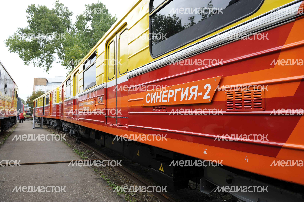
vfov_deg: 53.1
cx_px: 152
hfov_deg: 73.8
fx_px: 203
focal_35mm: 24
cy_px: 101
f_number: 5.6
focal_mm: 24
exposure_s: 1/400
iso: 320
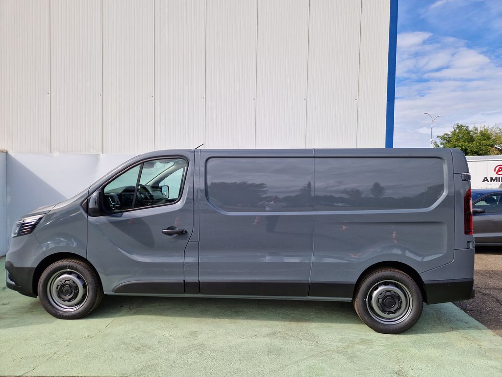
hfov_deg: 73.9
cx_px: 251
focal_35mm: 23
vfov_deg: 58.9
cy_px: 188
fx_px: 334
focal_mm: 5.4
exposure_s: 1/1264
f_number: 1.8
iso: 50
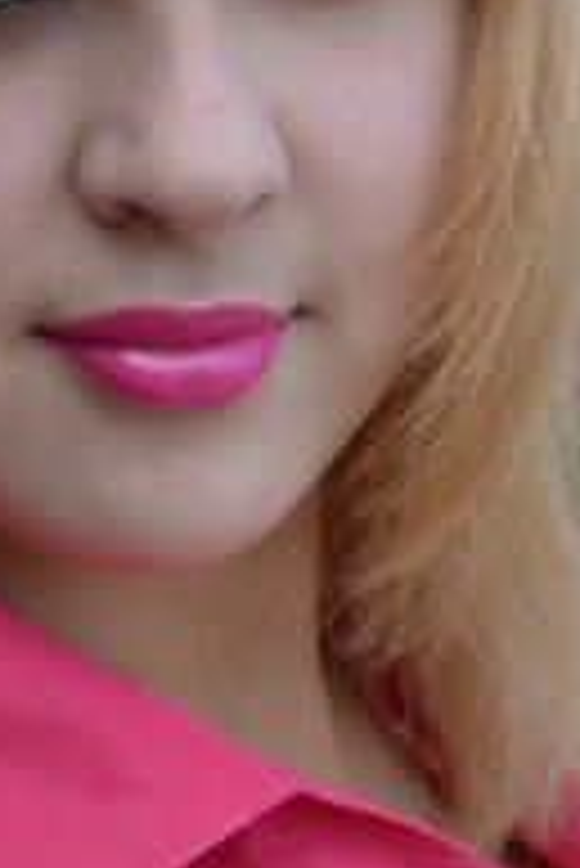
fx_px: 5837
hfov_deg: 5.7
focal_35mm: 242
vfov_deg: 8.5
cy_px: 463
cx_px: 81
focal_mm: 52
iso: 160
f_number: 5.6
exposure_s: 1/125
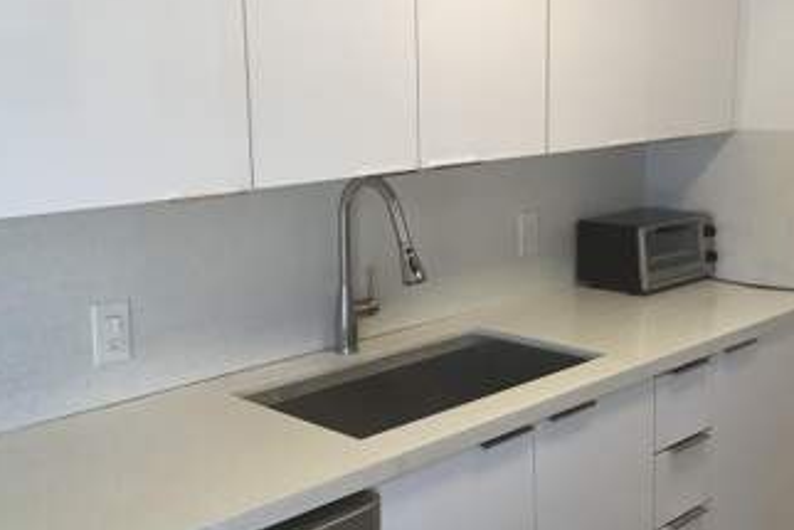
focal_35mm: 48
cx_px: 422
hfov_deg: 41.1
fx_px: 1059
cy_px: 265
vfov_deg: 28.1
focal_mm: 3.3
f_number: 2.4
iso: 80
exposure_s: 1/100
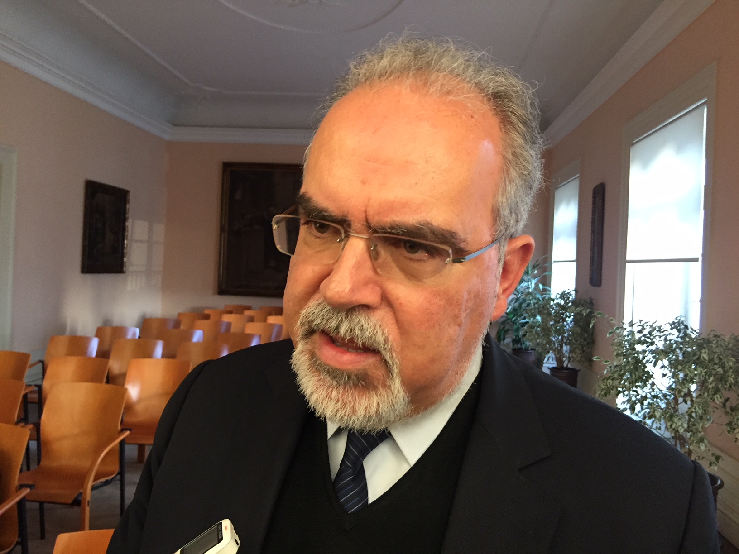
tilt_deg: +0.8
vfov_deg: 48.2
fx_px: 619
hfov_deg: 61.7
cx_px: 370
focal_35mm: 29
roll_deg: -2.8
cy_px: 277
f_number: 2.2
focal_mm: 4.15
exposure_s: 1/33
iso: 200
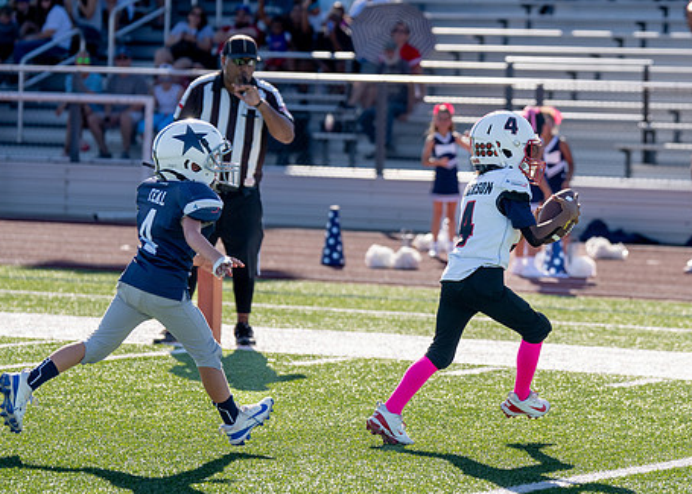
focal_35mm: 173
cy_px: 178
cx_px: 484
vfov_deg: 8.3
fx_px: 3400
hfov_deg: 11.6
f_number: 2.8
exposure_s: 1/4000
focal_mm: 109
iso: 320
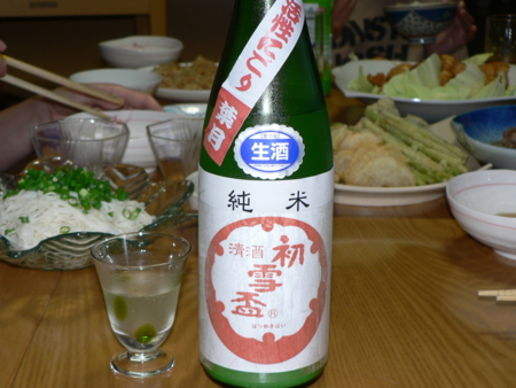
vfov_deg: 22.0
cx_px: 258
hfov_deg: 29.0
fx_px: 999
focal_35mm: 67
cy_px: 194
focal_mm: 11.2
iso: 100
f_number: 3.2
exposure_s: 1/60
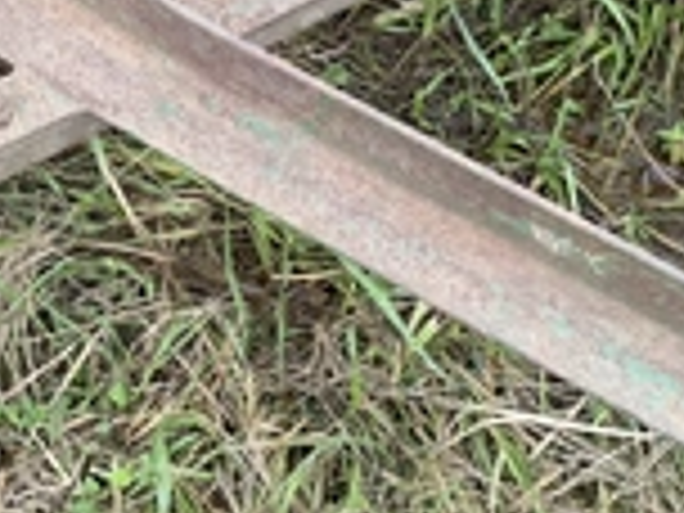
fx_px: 1245
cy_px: 86
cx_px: 198
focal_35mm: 63
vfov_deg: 22.9
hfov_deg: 30.4
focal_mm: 6.76
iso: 100
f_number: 1.78
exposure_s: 1/617
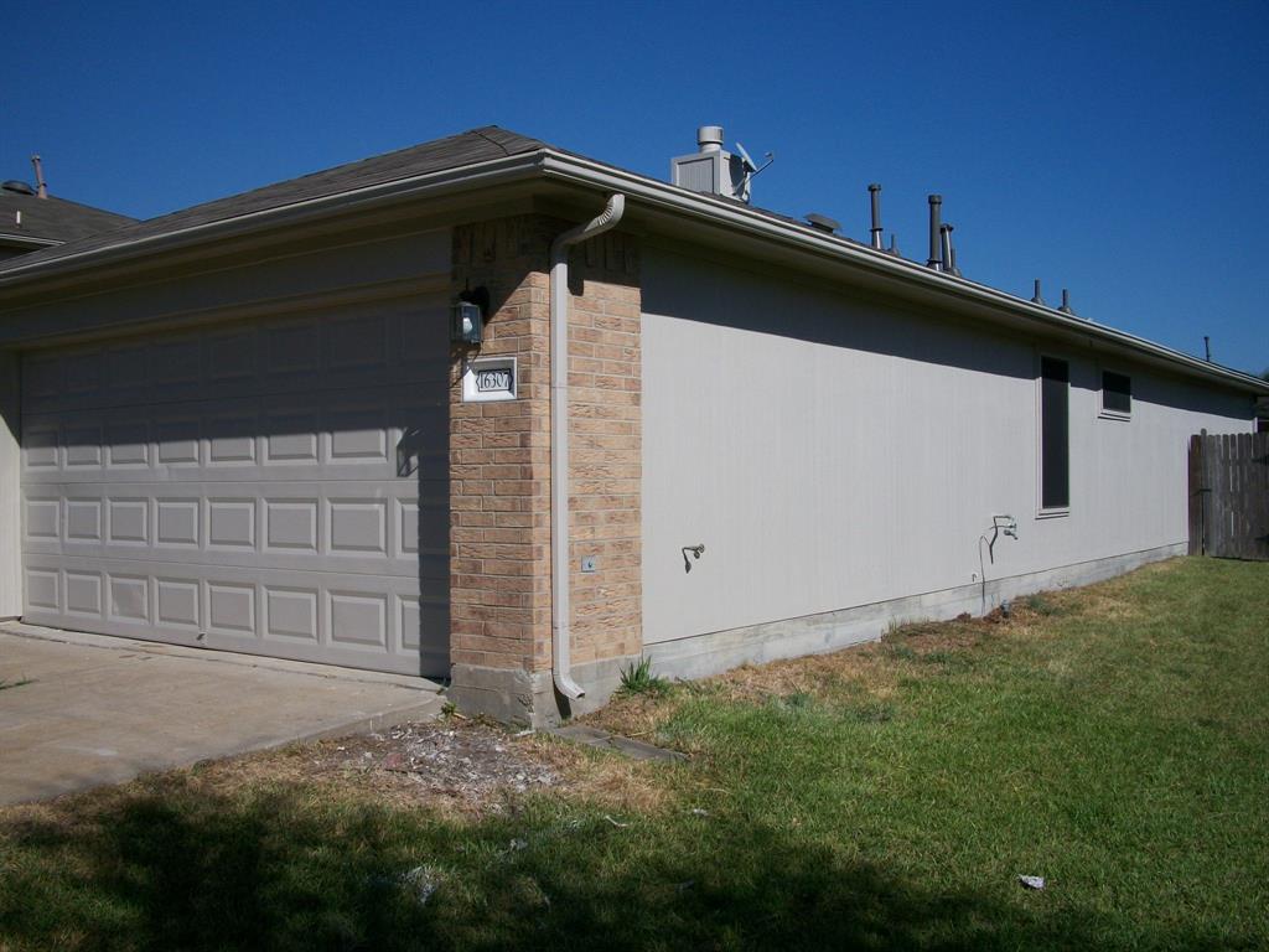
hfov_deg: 52.6
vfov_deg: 40.7
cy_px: 476
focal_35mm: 35
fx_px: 1283
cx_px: 634
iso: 80
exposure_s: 1/800
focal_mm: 6.3
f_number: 5.6
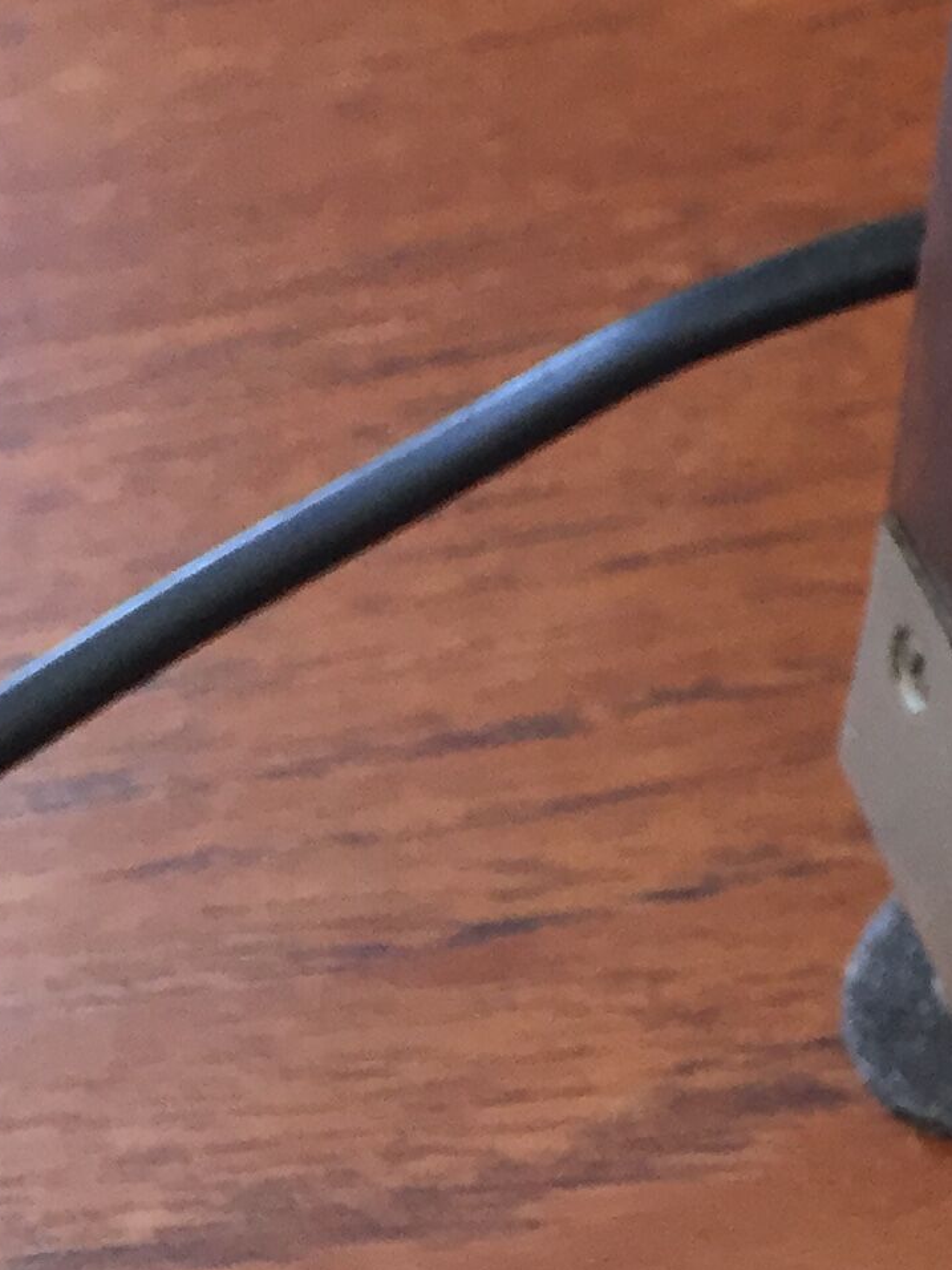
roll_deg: +11.4
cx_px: 1605
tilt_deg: -36.8
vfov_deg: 18.1
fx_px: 3630
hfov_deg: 13.7
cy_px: -510
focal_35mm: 99
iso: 64
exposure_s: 1/33
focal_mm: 4.15
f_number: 2.2
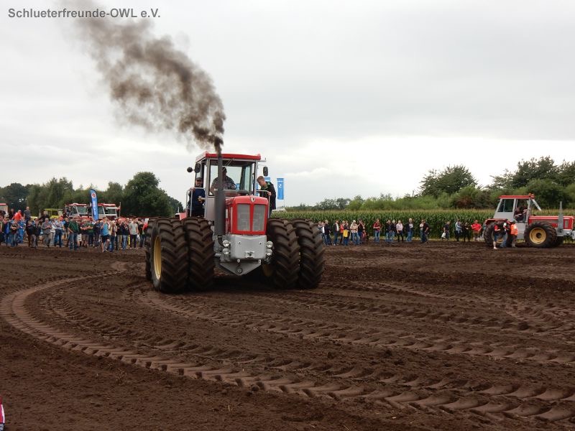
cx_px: 288
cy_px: 216
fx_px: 714
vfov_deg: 33.6
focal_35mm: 43
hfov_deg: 43.9
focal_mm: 7.6
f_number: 4.2
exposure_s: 1/250
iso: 125
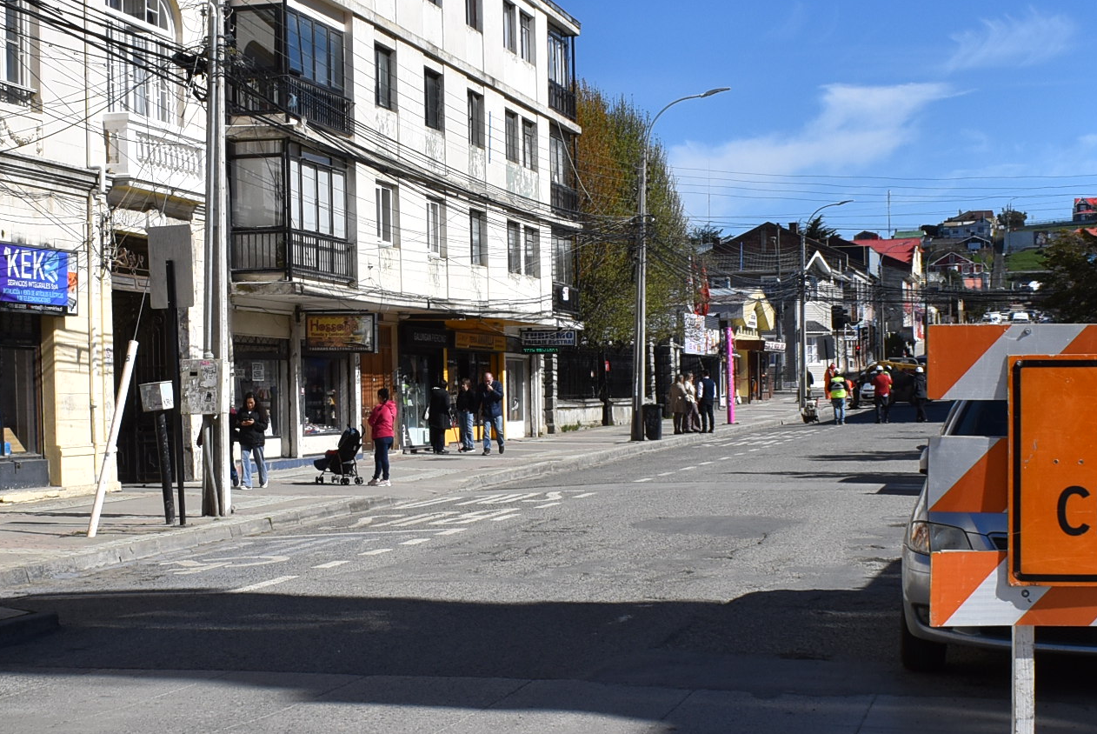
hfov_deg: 31.3
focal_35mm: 64
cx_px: 453
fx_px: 1952
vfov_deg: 21.3
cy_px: 439
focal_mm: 18
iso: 200
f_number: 11
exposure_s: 1/500
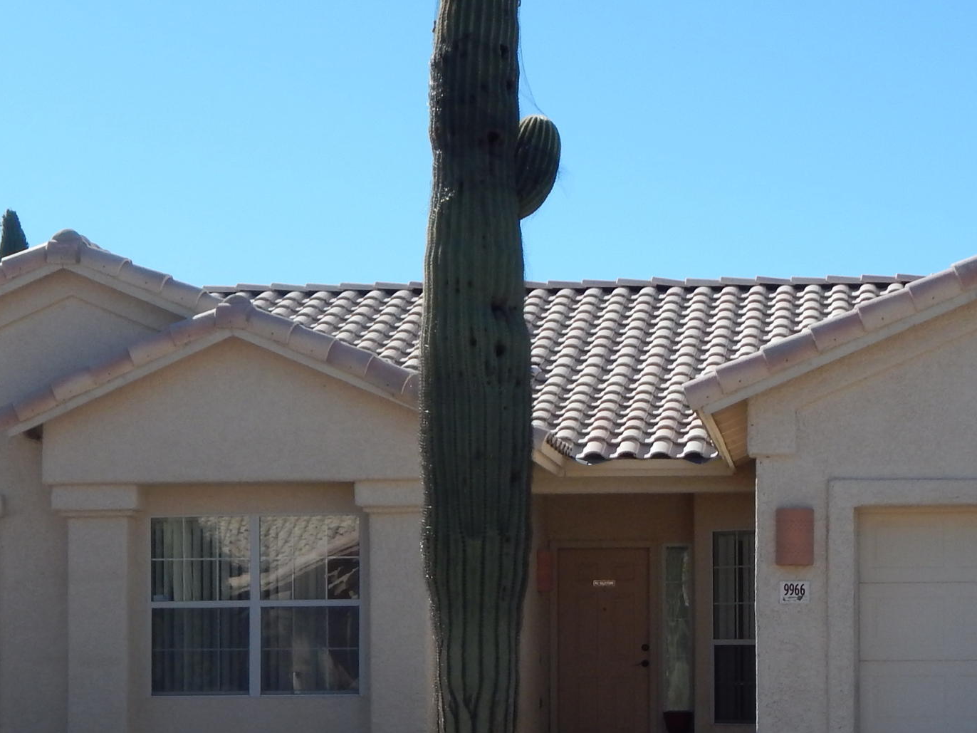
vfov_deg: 15.6
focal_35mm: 94
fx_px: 2653
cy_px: 653
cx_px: 644
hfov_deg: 20.8
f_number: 3.6
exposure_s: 1/1250
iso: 125
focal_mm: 7.7
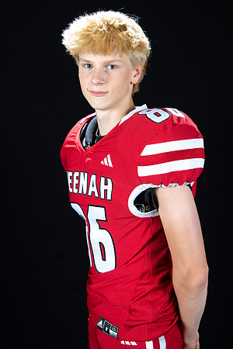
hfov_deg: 19.5
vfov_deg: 28.8
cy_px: 174
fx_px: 680
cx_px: 116
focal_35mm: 70
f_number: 9
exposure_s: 1/160
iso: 320
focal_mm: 70
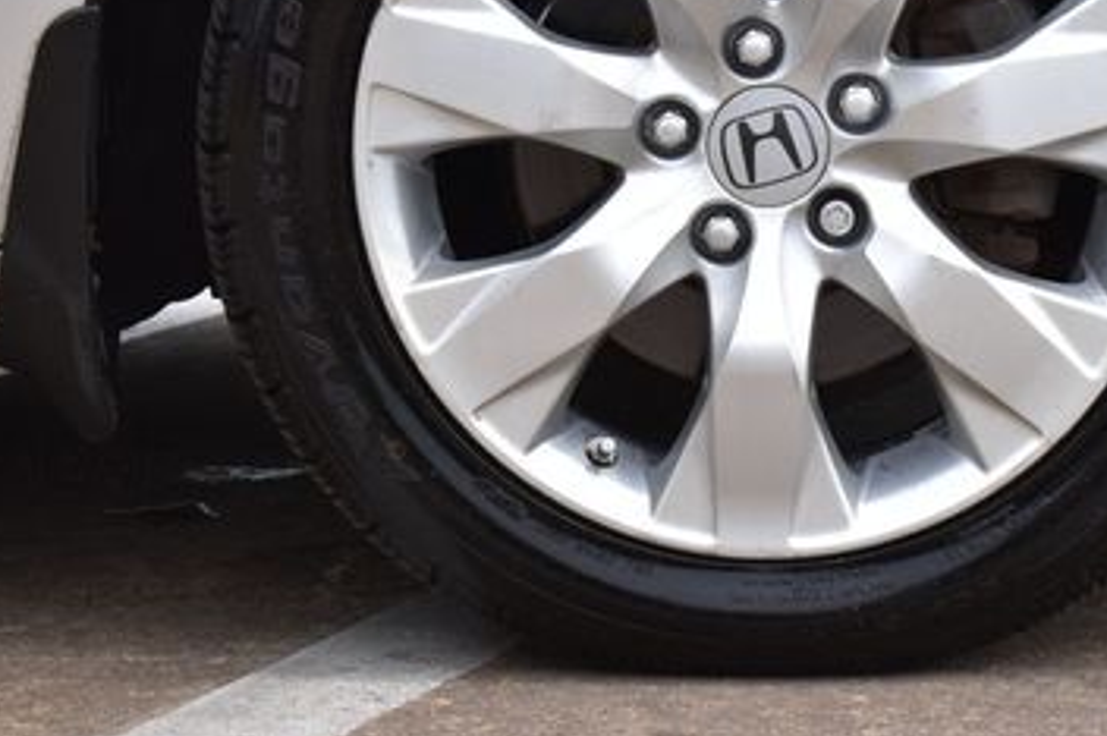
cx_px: 733
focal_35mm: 150
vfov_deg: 9.1
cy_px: 170
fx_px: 4605
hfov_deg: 13.7
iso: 400
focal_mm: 55
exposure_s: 1/320
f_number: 11
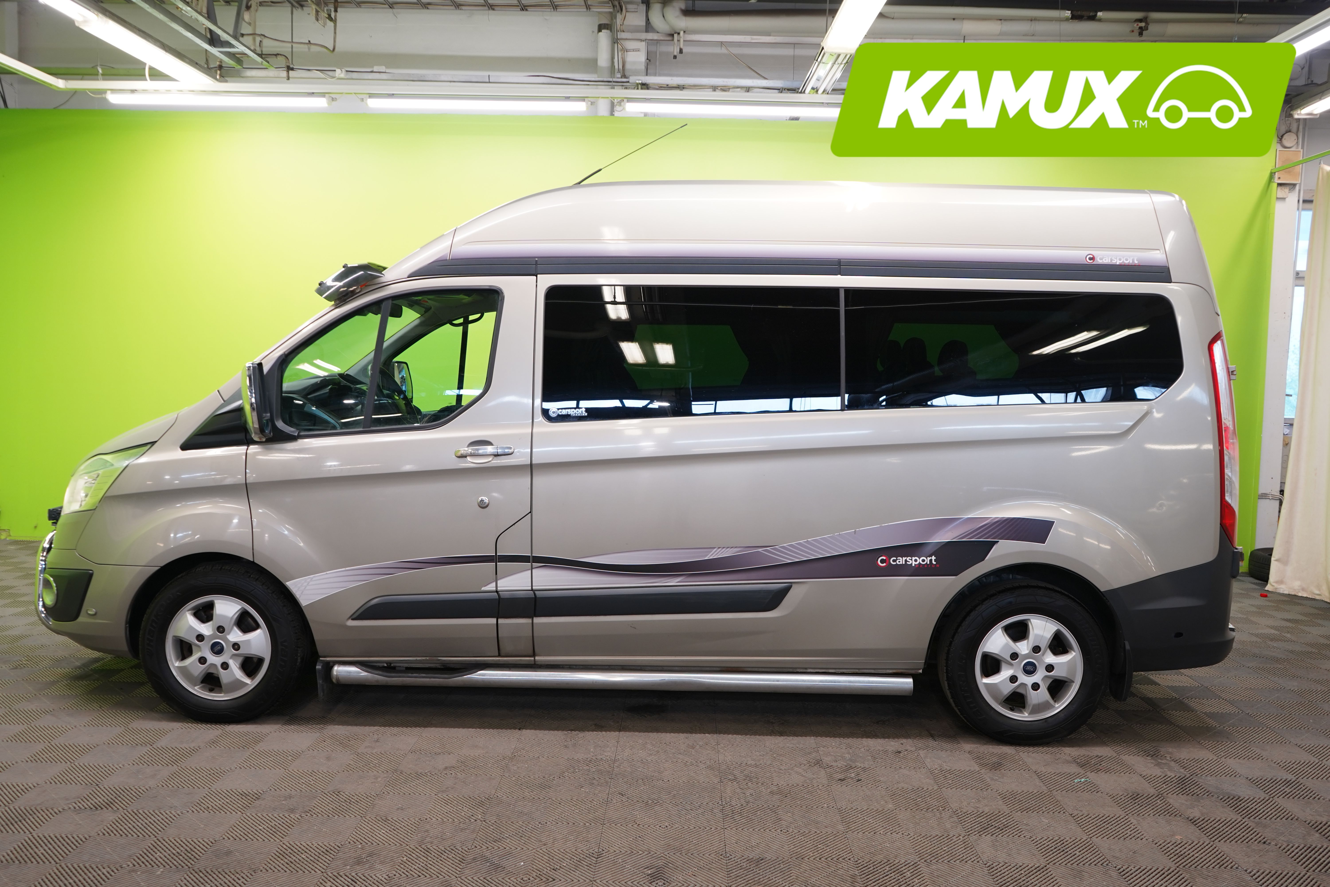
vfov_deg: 45.0
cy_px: 444
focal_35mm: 29
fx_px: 1071
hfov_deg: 63.7
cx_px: 665
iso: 640
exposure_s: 1/30
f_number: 5.6
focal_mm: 29
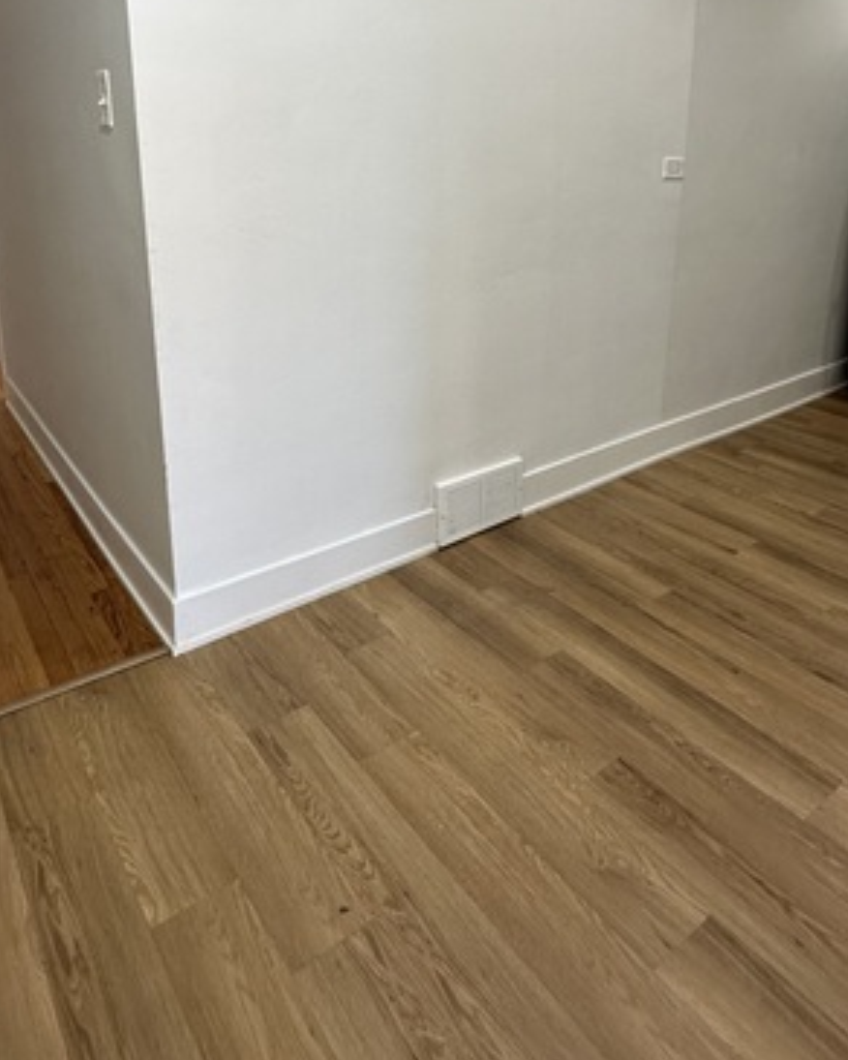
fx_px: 784
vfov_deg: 65.6
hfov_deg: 56.8
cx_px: 412
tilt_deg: -12.9
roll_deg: -0.6
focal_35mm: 25
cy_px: 321
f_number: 2.2
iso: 200
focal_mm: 2.22
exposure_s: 1/120
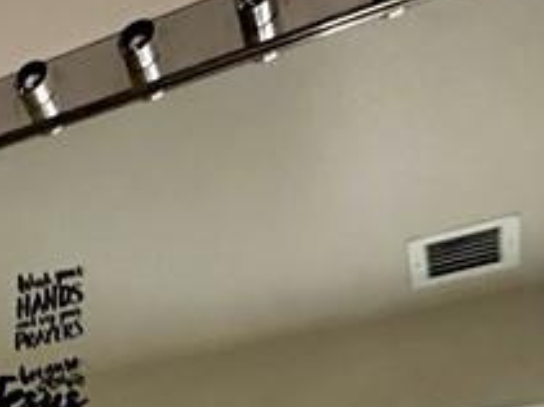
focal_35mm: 68
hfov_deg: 22.3
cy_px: 747
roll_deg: -6.3
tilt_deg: +8.0
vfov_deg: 17.3
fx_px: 1068
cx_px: -322
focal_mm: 2.22
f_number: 2.2
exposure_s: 1/47
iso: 1250
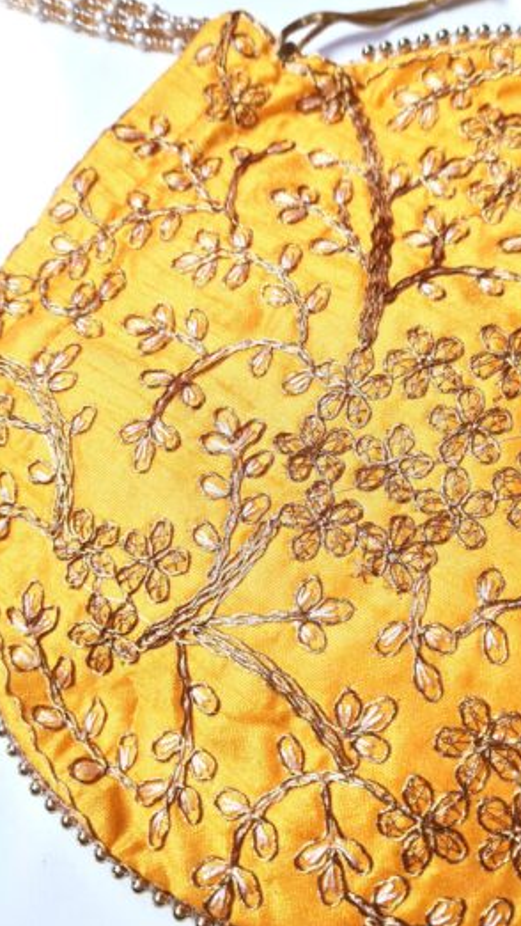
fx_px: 932
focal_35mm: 38
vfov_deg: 52.8
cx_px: 307
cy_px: 462
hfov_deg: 31.2
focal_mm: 5.4
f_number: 1.8
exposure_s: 1/120
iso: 125
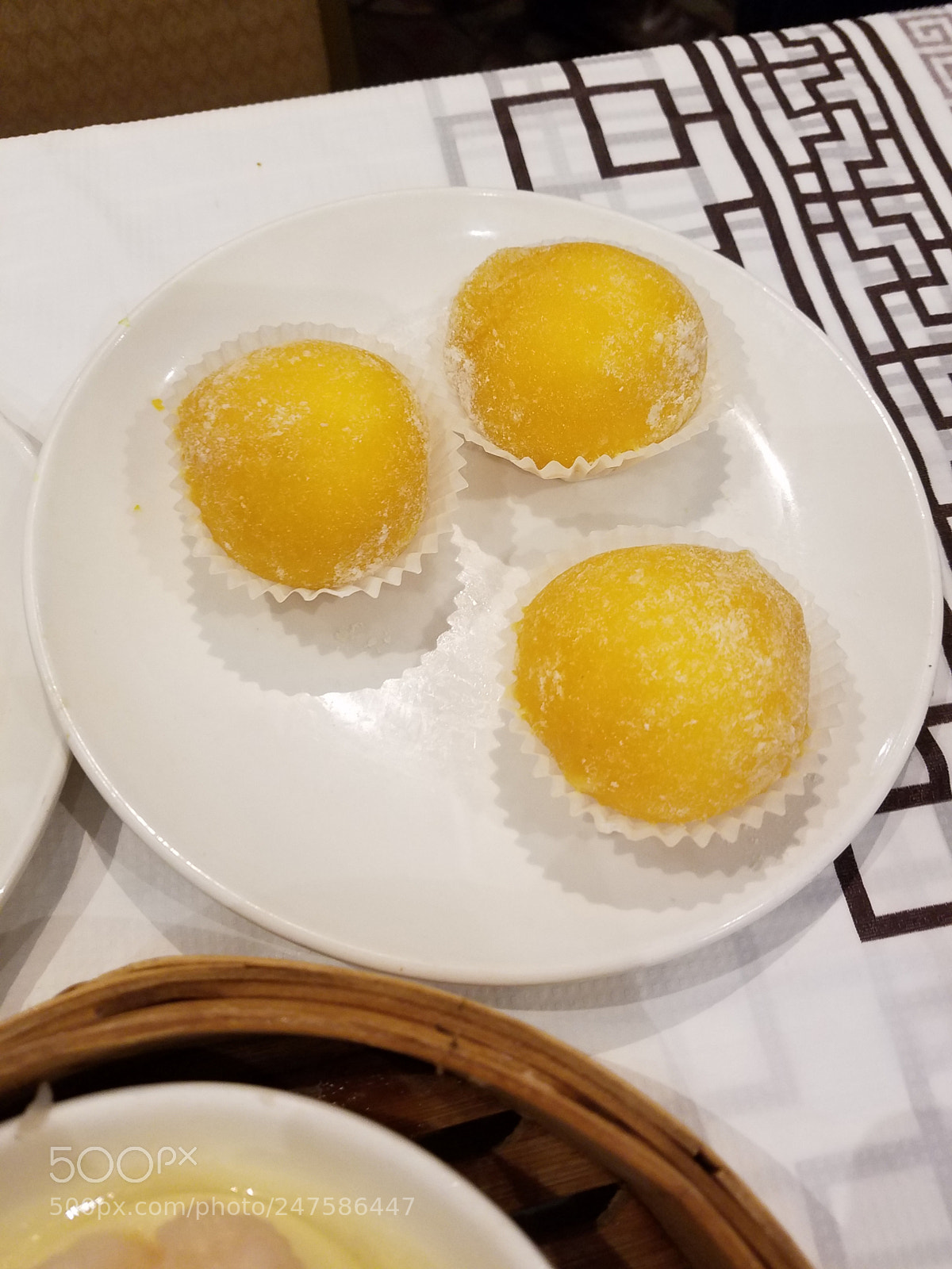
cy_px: 634
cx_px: 476
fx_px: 953
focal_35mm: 26
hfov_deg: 53.1
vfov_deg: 67.3
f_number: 1.7
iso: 125
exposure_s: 1/24
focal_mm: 4.2
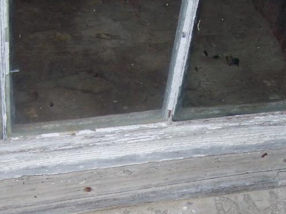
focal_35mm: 79
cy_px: 216
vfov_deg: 18.2
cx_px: 138
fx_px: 652
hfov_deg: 24.7
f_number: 2.8
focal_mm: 6.3
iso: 80
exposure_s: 1/60
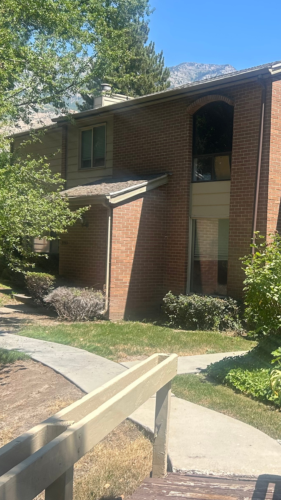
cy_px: 249
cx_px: 264
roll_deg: -1.8
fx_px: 636
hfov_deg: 24.1
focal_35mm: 48
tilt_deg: -1.1
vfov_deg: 42.9
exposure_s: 1/1724
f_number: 1.5
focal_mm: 5.7
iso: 50
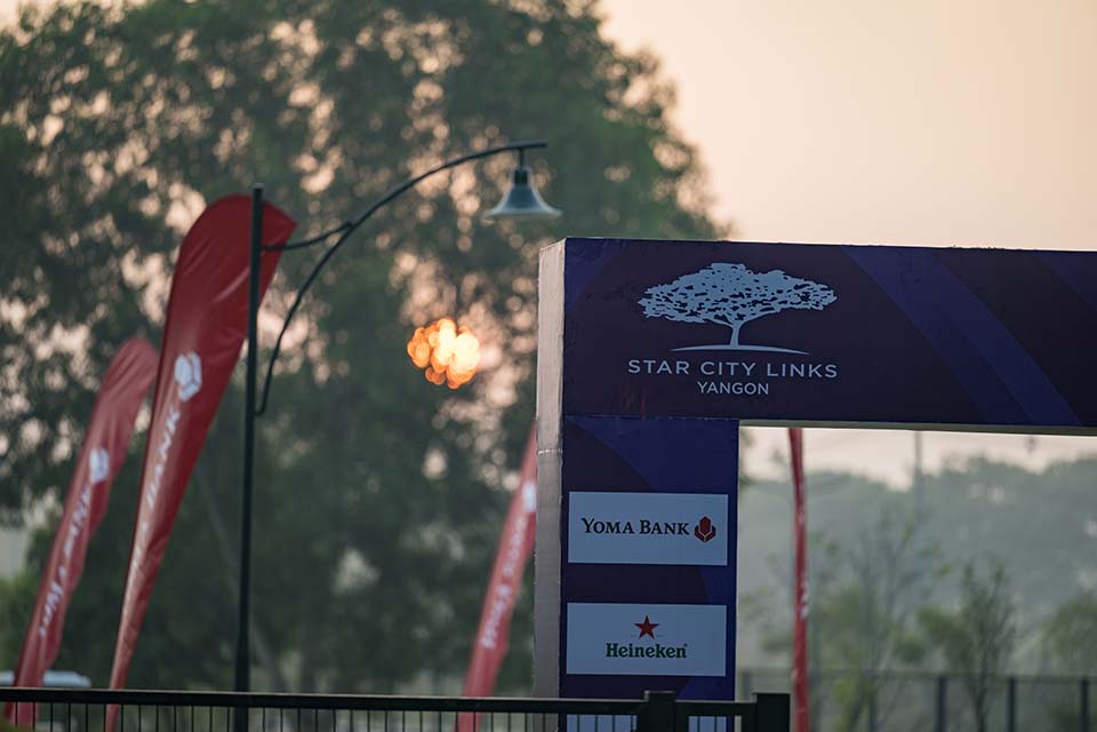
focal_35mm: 200
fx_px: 6094
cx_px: 548
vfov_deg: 6.9
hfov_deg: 10.3
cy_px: 366
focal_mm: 200
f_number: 2.8
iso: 64
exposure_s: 1/200
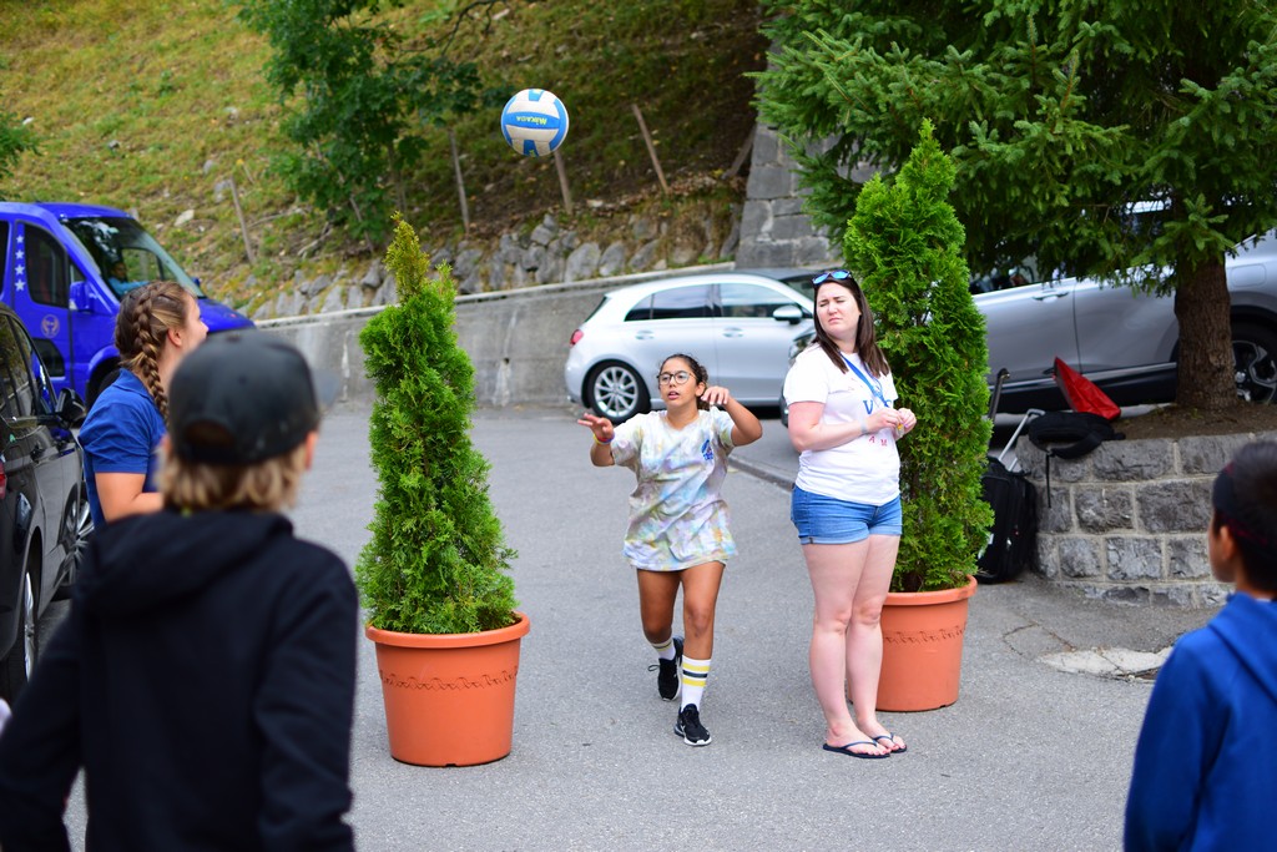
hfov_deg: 37.8
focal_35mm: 52
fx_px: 1862
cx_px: 638
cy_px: 426
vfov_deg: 25.8
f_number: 2
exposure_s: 1/500
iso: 100
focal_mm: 35
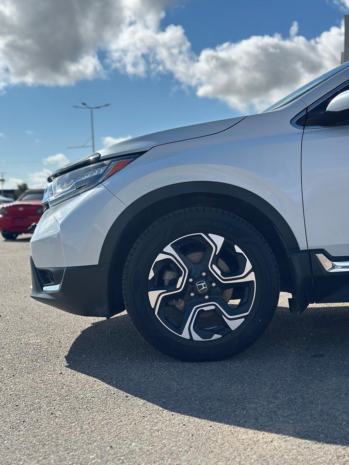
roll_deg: +0.7
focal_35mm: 48
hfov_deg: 30.3
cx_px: 174
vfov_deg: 39.7
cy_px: 232
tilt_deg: -1.9
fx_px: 645
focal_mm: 6.86
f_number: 1.78
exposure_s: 1/8929
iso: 100
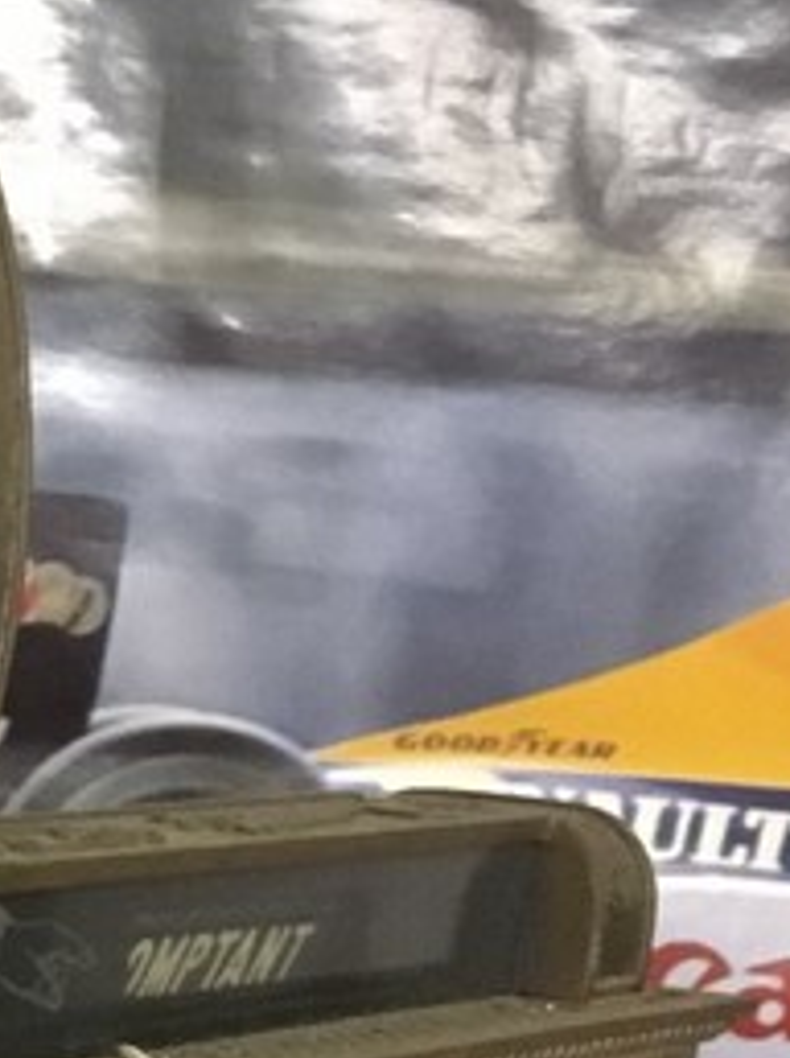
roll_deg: -1.6
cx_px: -642
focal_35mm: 113
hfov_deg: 12.0
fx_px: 3447
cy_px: 1745
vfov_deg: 15.6
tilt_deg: -19.7
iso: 250
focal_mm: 4.15
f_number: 2.2
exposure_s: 1/17
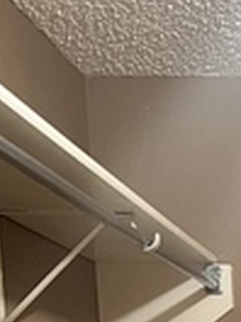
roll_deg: +0.0
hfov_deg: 10.7
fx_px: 1170
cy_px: 649
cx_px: 499
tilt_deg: -8.7
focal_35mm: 126
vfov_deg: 13.4
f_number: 1.5
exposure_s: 1/60
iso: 400
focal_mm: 5.7
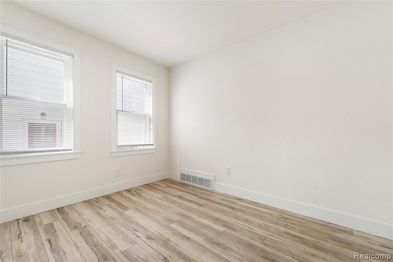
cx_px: 196
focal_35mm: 14
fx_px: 153
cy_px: 131
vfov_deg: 81.2
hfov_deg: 104.3
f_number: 8
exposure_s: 1/60
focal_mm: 14
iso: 100
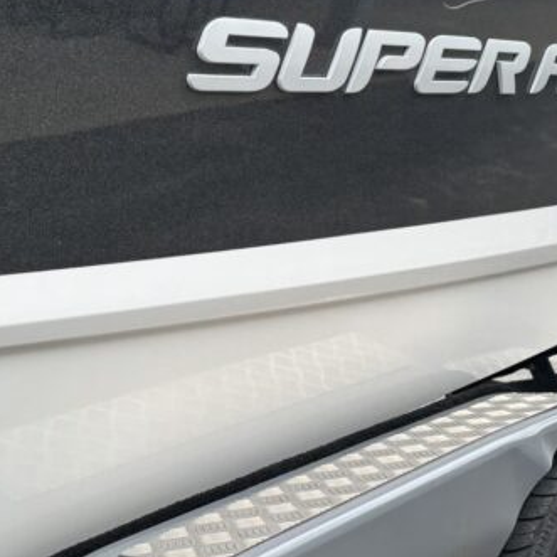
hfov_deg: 23.3
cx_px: 208
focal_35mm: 74
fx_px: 1347
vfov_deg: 23.2
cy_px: 384
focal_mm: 5.96
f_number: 1.6
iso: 50
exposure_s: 1/1328
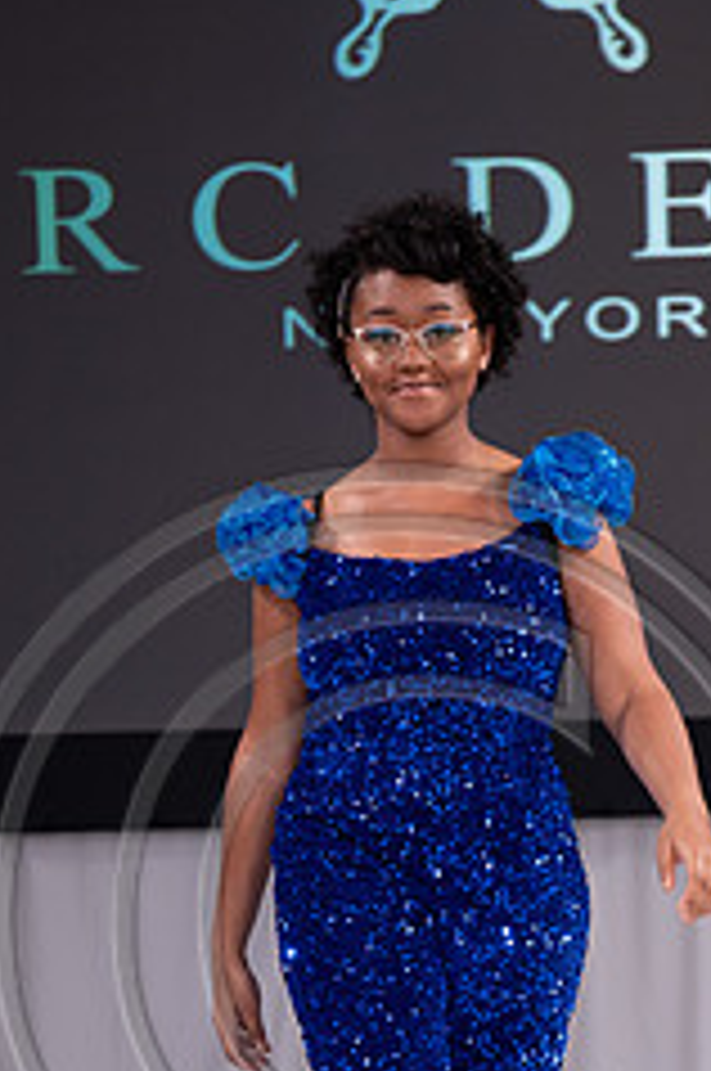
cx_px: 398
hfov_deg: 4.3
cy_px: 914
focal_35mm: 322
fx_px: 9566
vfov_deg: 6.4
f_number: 5.6
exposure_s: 1/400
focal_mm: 170
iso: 2000
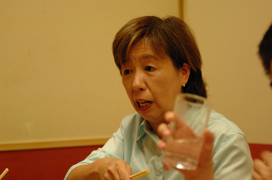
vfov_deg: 13.0
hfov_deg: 19.5
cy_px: 90
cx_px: 136
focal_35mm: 105
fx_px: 792
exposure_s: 1/50
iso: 640
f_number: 2.8
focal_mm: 70
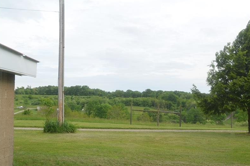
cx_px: 139
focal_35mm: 43
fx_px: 298
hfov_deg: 45.4
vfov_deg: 31.0
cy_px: 94
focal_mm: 22
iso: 200
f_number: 8
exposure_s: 1/250
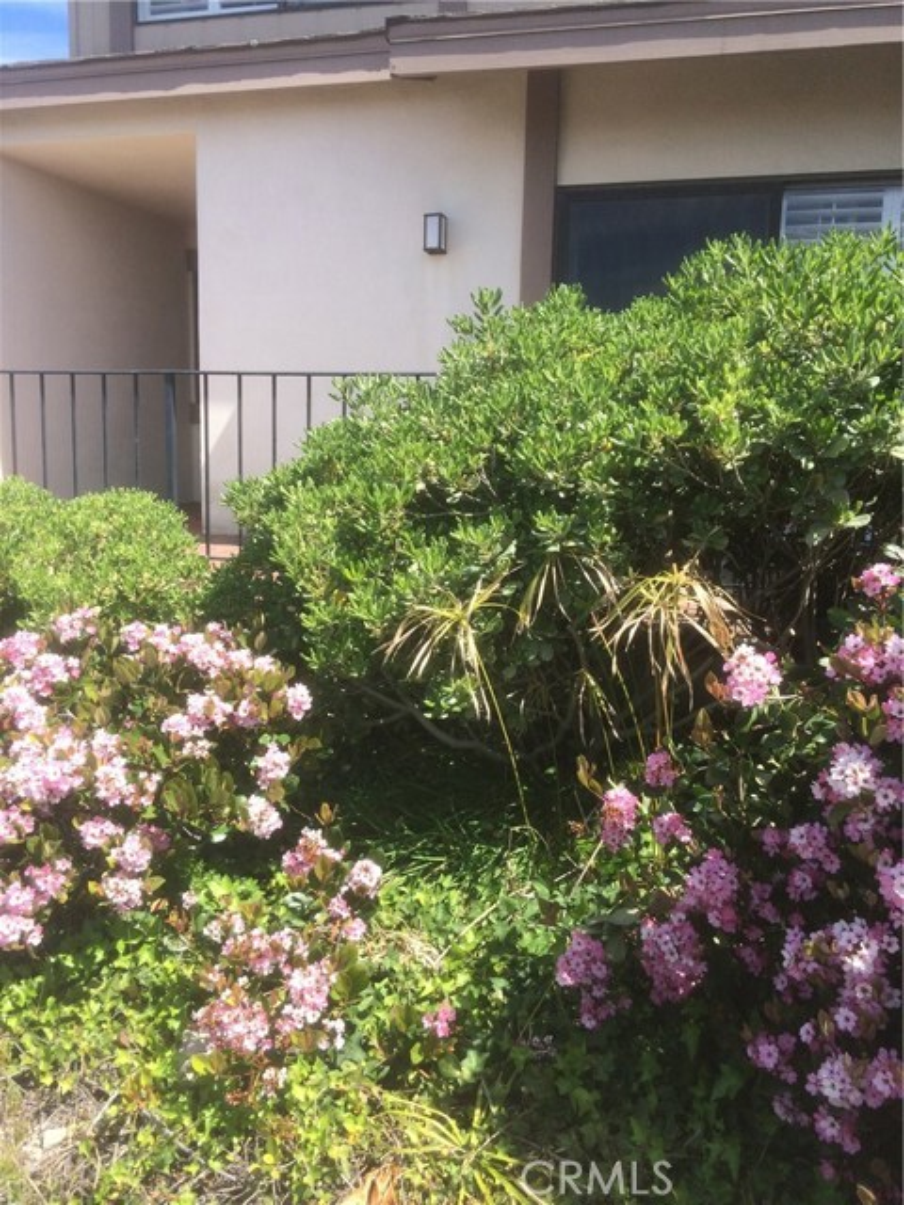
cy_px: 602
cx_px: 452
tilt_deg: -9.9
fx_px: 1010
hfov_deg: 48.2
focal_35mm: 29
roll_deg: -1.3
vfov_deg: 61.7
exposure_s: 1/1244
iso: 32
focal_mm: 4.15
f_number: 2.2
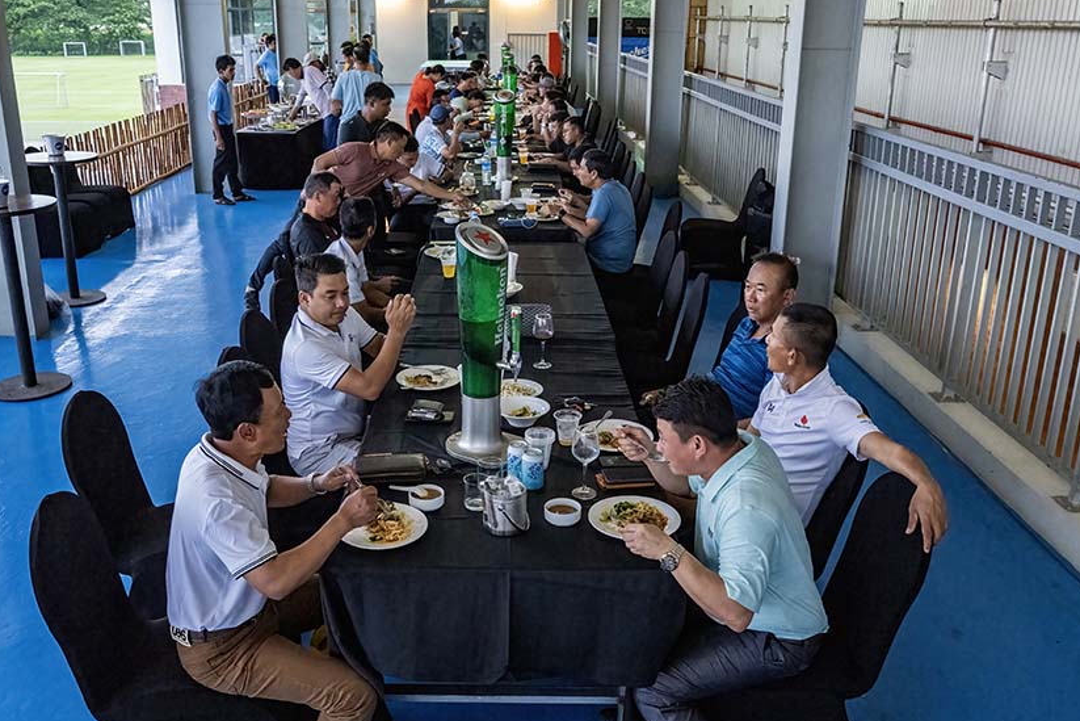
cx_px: 510
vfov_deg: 46.4
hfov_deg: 65.4
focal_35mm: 28
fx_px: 840
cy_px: 373
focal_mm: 24
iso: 10000
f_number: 5
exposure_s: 1/200
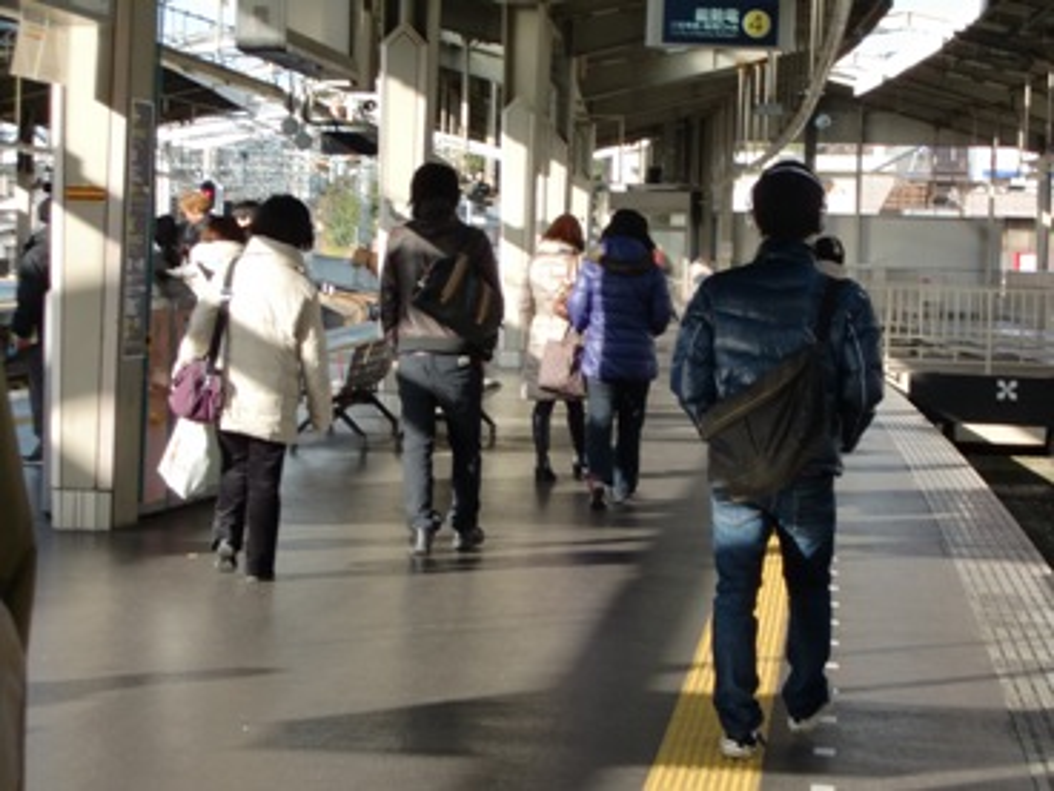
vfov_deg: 15.9
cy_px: 396
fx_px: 2832
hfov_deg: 21.1
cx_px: 527
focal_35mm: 93
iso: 64
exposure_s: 1/100
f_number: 5.2
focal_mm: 16.5
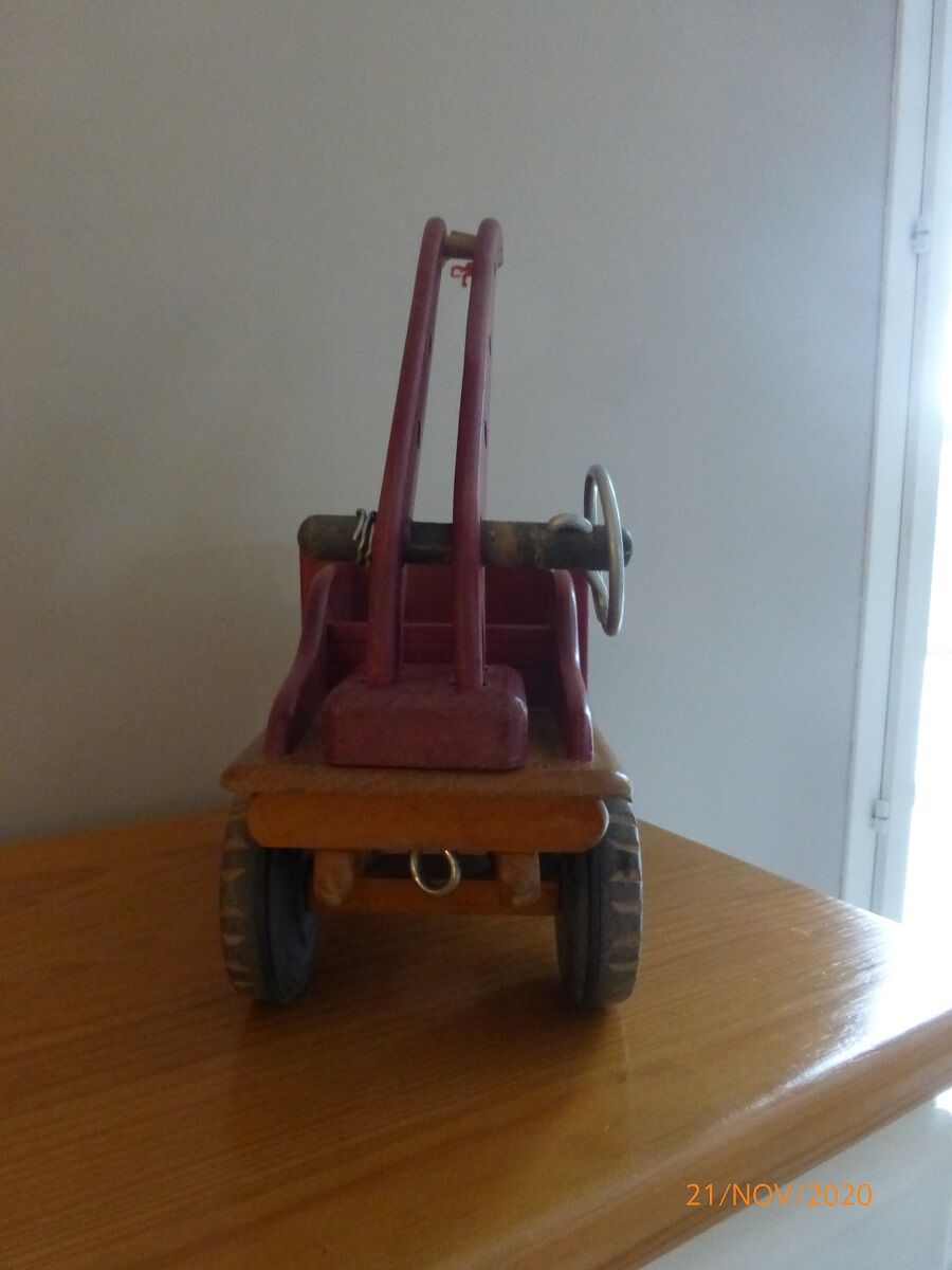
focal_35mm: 25
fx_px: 917
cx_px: 476
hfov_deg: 54.9
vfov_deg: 69.4
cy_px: 635
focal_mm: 4.3
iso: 800
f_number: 3.3
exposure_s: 1/10
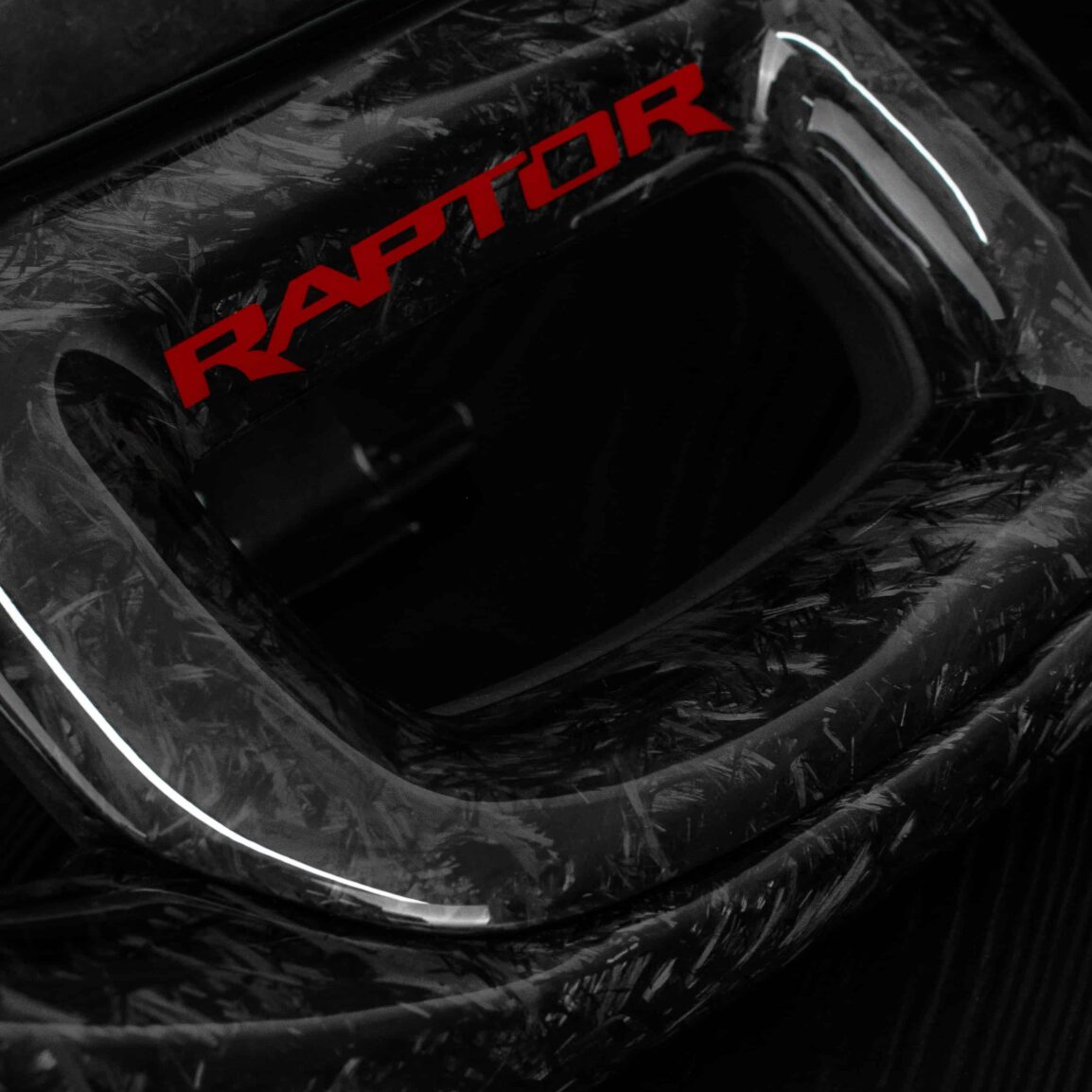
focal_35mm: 99
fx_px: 3531
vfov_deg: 17.6
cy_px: 638
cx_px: 621
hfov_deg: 17.6
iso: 500
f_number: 6.3
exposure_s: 1/125
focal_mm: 35
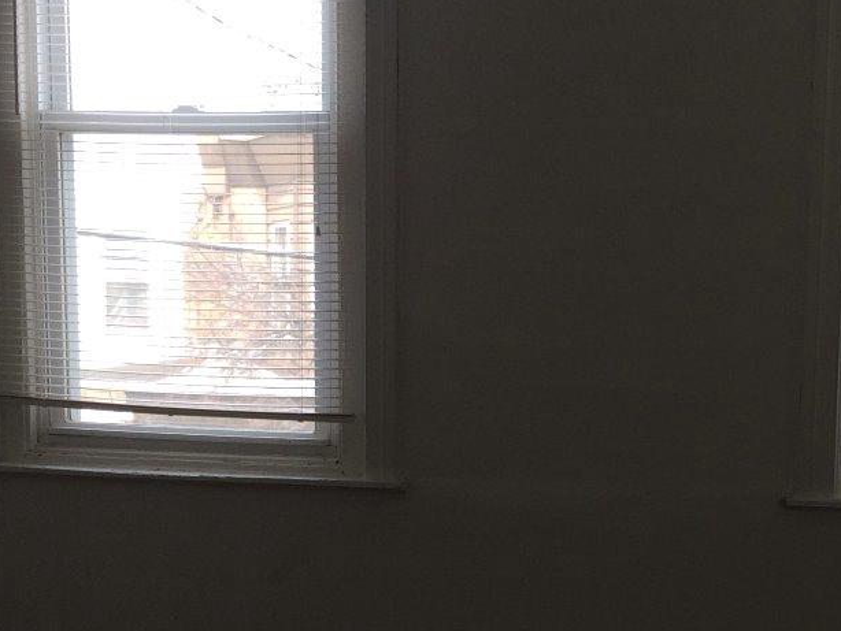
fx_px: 1653
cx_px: 673
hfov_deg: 28.0
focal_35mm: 68
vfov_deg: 21.2
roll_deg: -3.2
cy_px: 550
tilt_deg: -8.5
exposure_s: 1/127
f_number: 2.2
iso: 32
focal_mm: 4.15
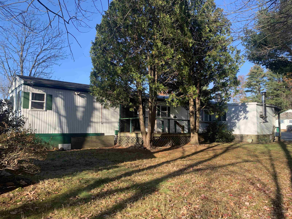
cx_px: 146
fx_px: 219
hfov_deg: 67.3
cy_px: 110
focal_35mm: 26
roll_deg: -1.2
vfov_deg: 53.1
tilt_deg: +3.9
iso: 25
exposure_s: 1/664
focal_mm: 4.25
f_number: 1.8
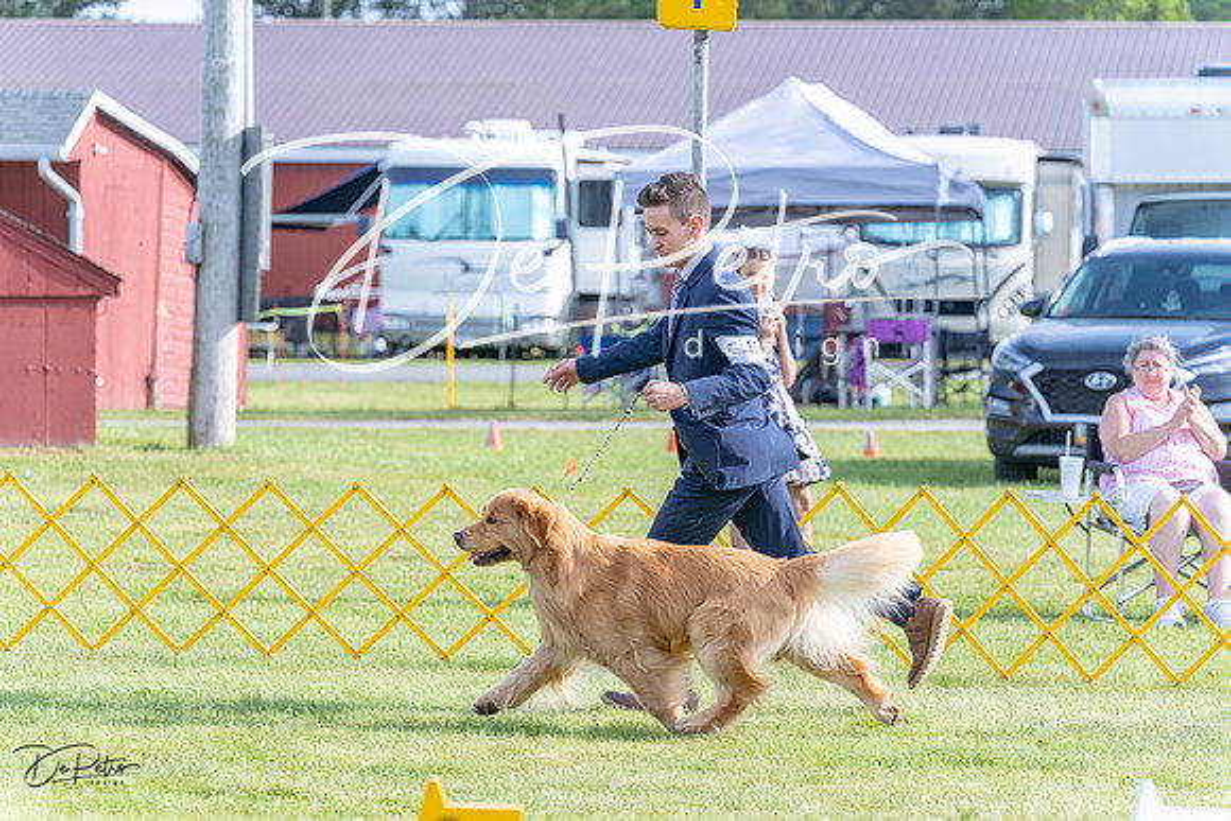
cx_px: 616
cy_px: 410
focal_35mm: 147
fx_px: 5028
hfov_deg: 14.0
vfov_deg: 9.3
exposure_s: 1/1250
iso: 500
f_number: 5.6
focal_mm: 147
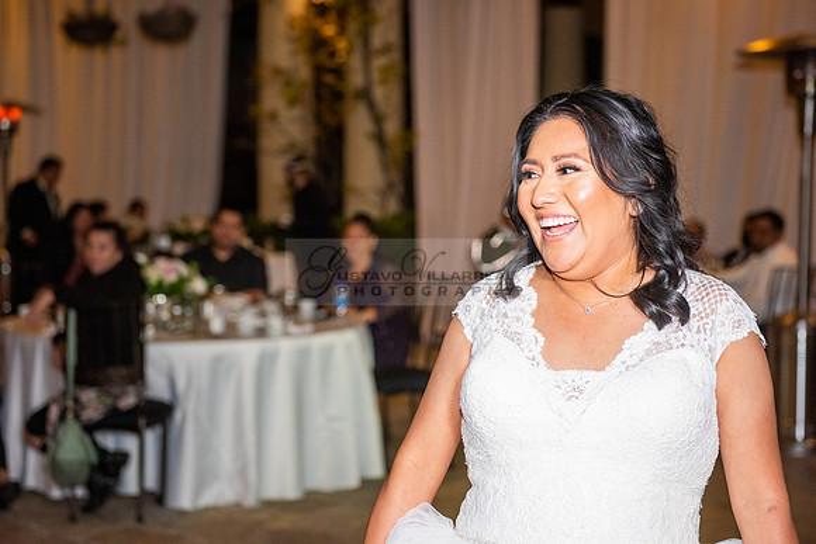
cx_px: 408
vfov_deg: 19.5
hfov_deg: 28.8
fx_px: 1587
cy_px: 272
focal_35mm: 70
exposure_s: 1/160
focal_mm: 70
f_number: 4
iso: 1600
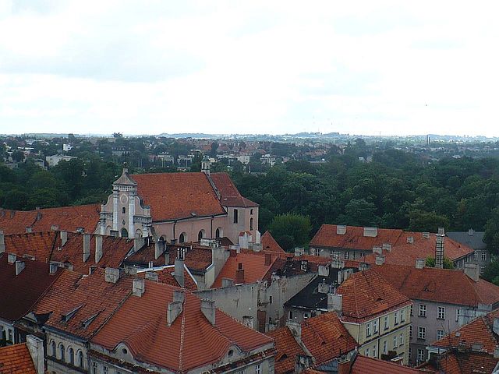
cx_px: 250
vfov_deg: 26.6
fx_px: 793
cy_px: 187
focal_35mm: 55
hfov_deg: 34.9
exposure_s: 1/640
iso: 100
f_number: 2.8
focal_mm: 6.1
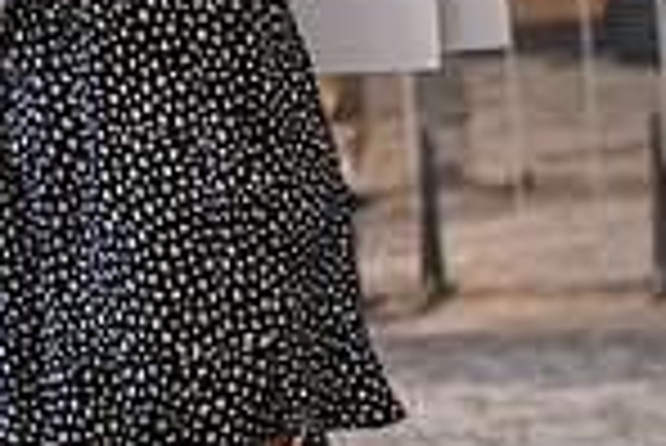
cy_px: -421
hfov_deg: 7.4
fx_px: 5092
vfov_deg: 4.9
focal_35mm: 275
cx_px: -320
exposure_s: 1/200
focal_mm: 70
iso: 1250
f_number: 3.2
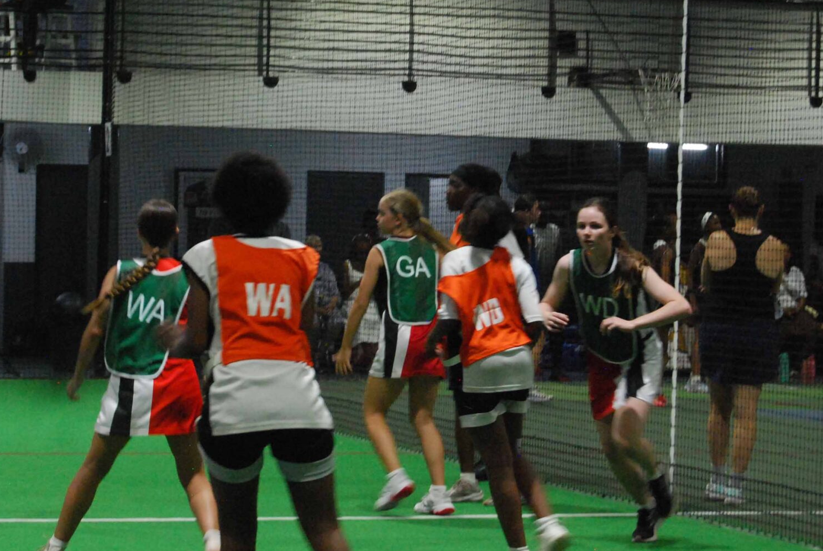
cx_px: 391
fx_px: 3247
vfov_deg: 9.7
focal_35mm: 142
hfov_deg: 14.4
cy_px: 141
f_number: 5.6
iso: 1600
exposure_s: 1/60
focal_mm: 55
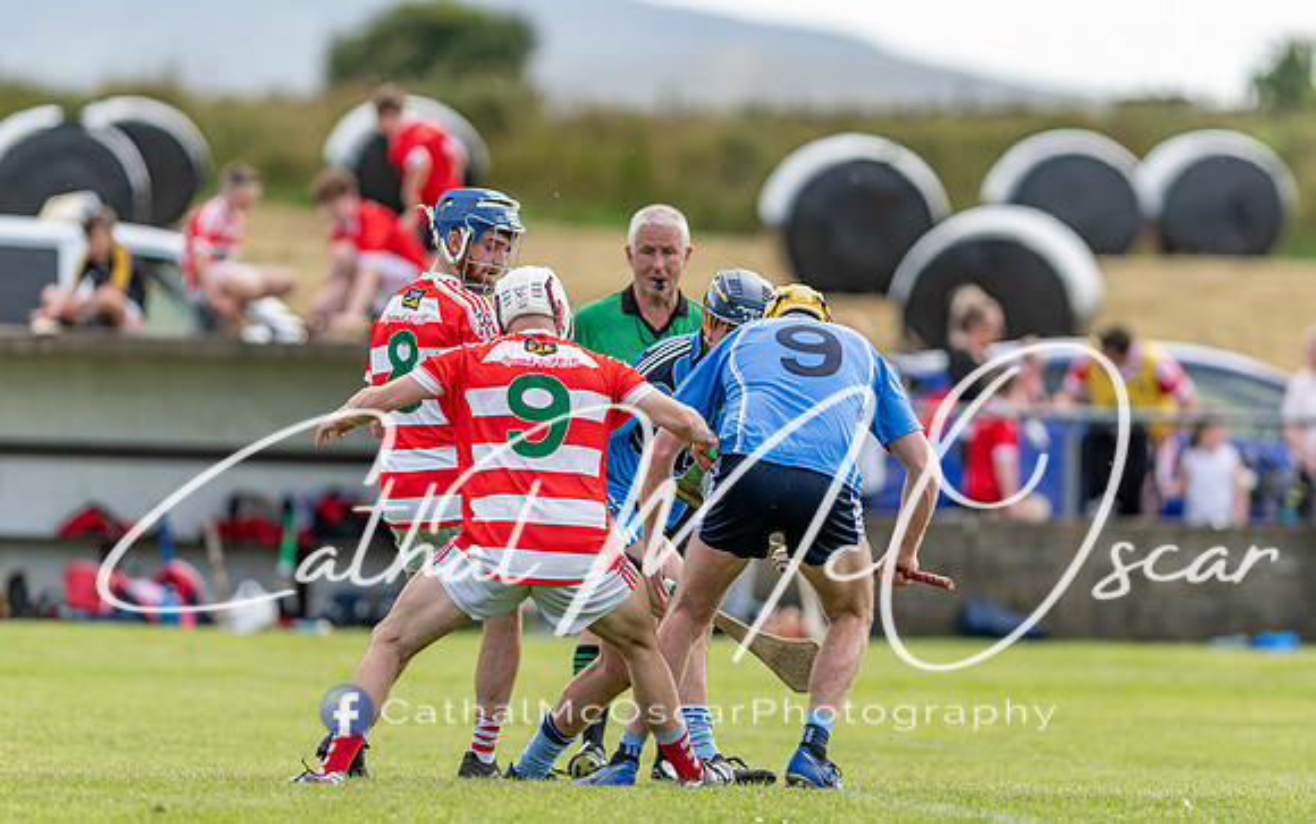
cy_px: 445
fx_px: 16760
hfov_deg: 4.5
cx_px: 669
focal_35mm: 467
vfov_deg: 2.8
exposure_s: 1/1600
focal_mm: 300
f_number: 2.8
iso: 110
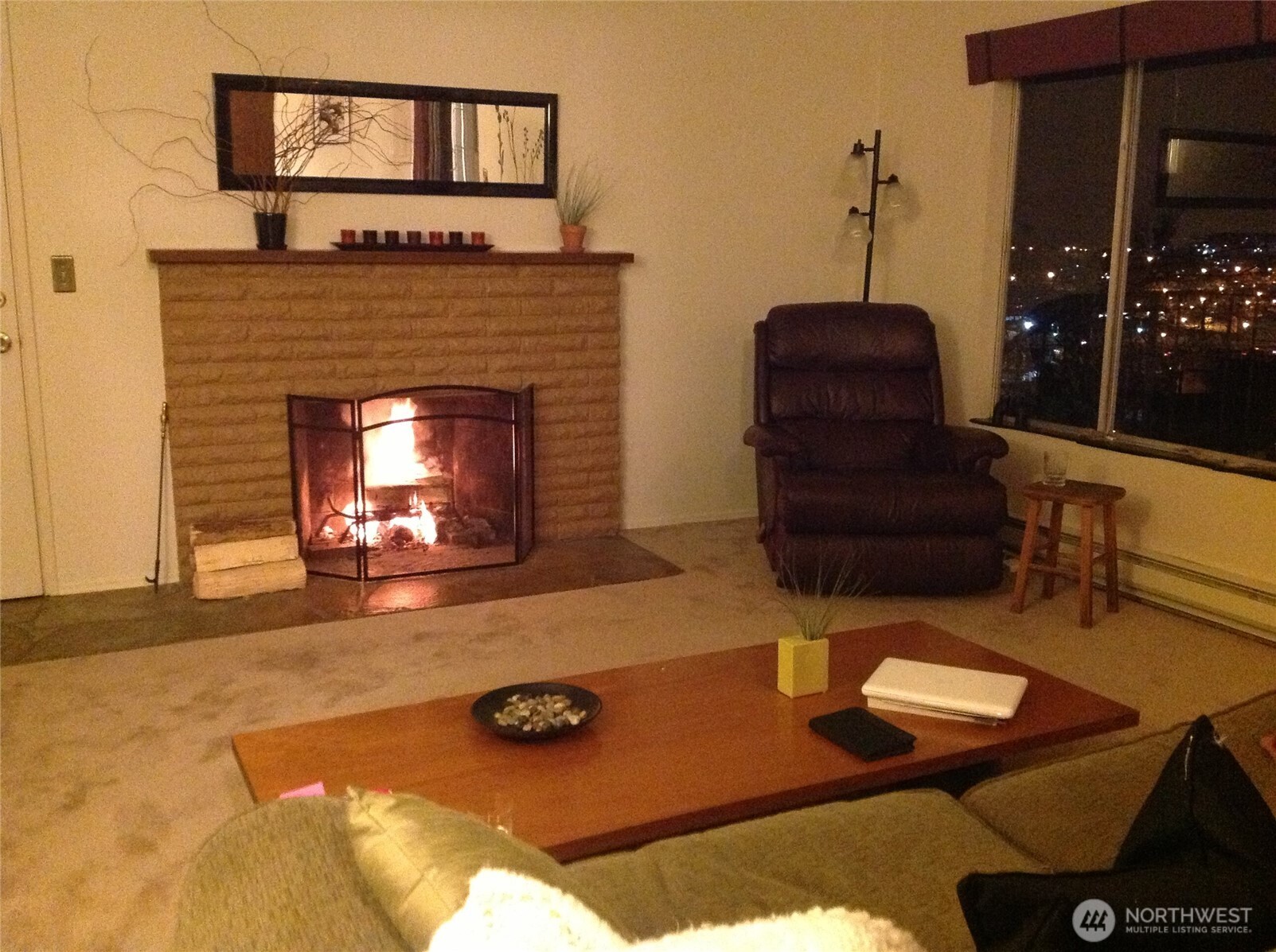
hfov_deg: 52.7
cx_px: 638
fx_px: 1288
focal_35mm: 35
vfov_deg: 40.6
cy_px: 476
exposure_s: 1/15
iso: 800
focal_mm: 4.28
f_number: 2.4
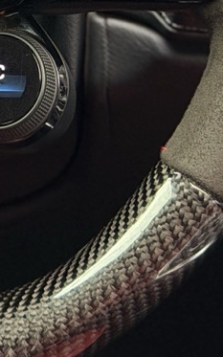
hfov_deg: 5.9
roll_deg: +0.4
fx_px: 2121
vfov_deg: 9.2
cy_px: -302
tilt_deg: -14.5
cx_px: -204
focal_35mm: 218
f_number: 1.78
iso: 100
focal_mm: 6.76
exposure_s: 1/88
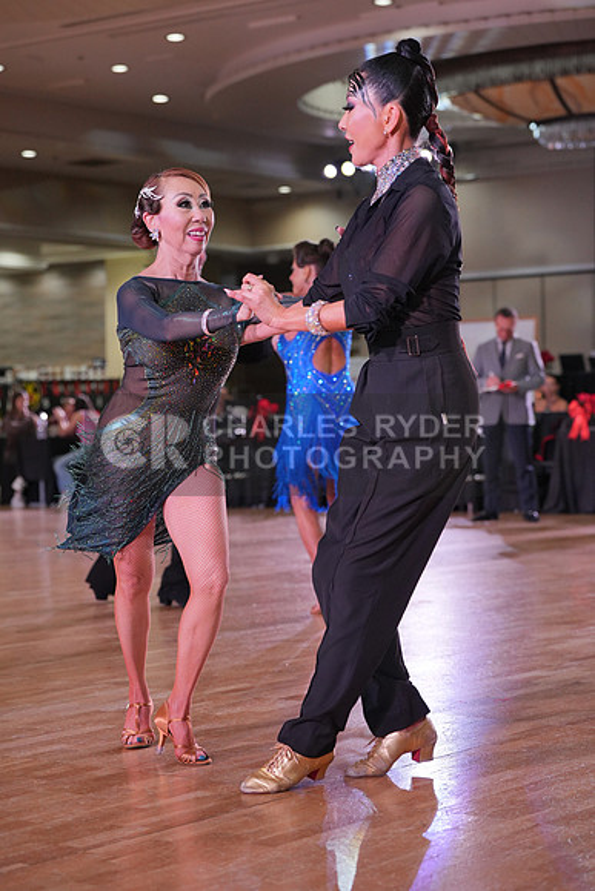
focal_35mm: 76
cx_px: 298
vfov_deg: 26.6
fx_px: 1883
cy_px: 446
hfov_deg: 18.0
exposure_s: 1/500
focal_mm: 76
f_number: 4
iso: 1600
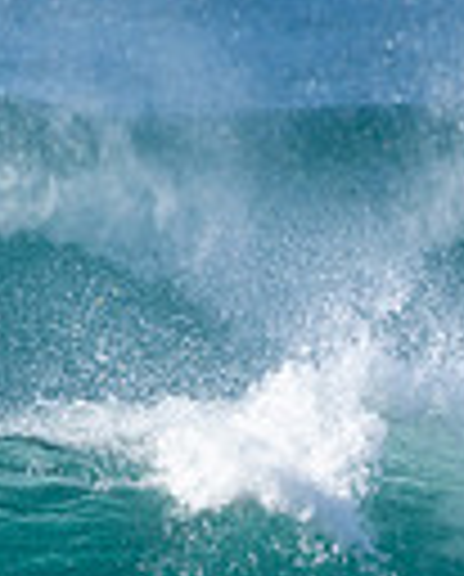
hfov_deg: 0.5
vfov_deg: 0.6
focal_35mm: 3180
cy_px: 794
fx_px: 54393
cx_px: -149
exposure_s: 1/1250
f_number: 5.6
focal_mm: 500
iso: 280
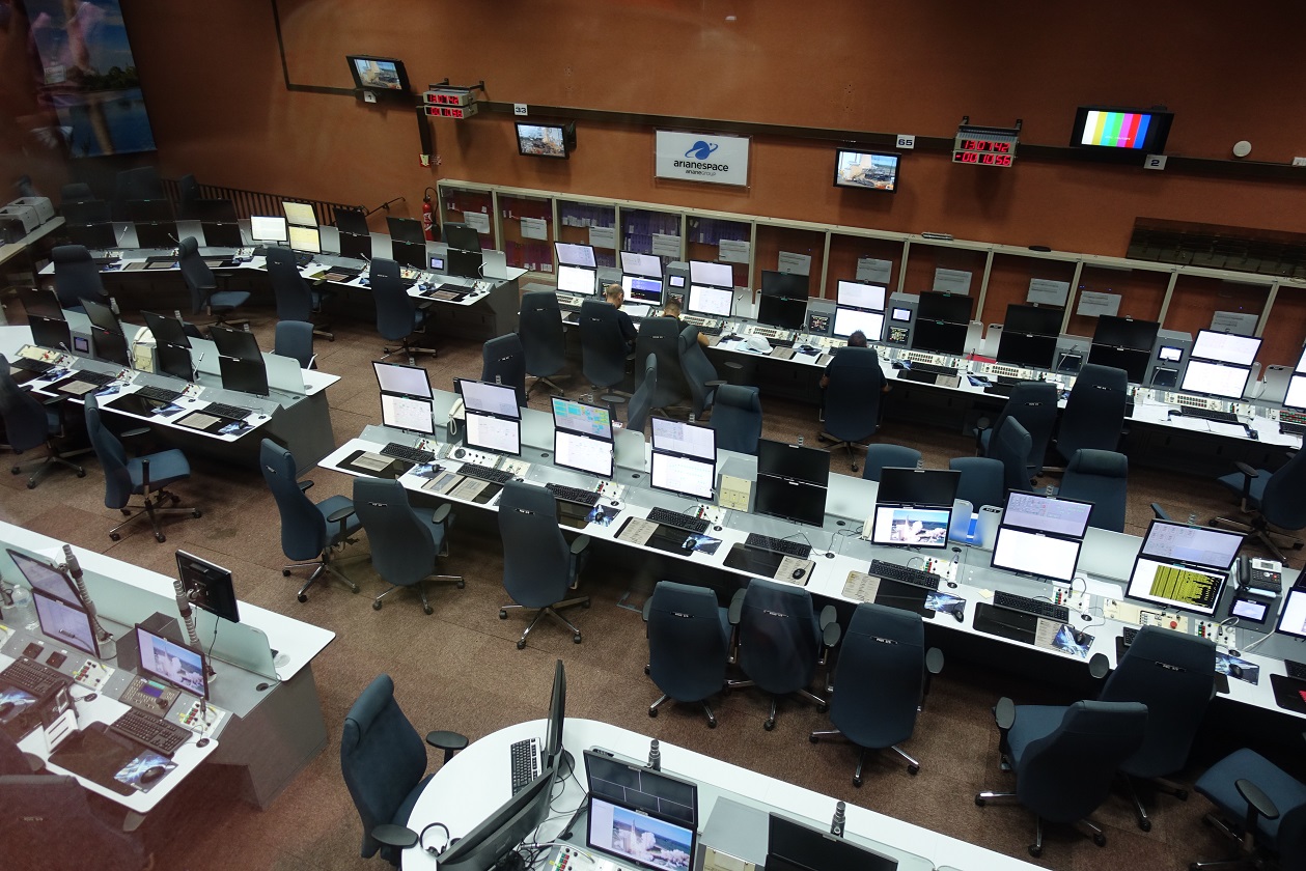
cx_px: 653
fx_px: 871
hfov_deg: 73.7
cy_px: 436
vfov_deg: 53.2
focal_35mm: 24
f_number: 1.8
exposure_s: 1/30
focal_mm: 8.8
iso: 250
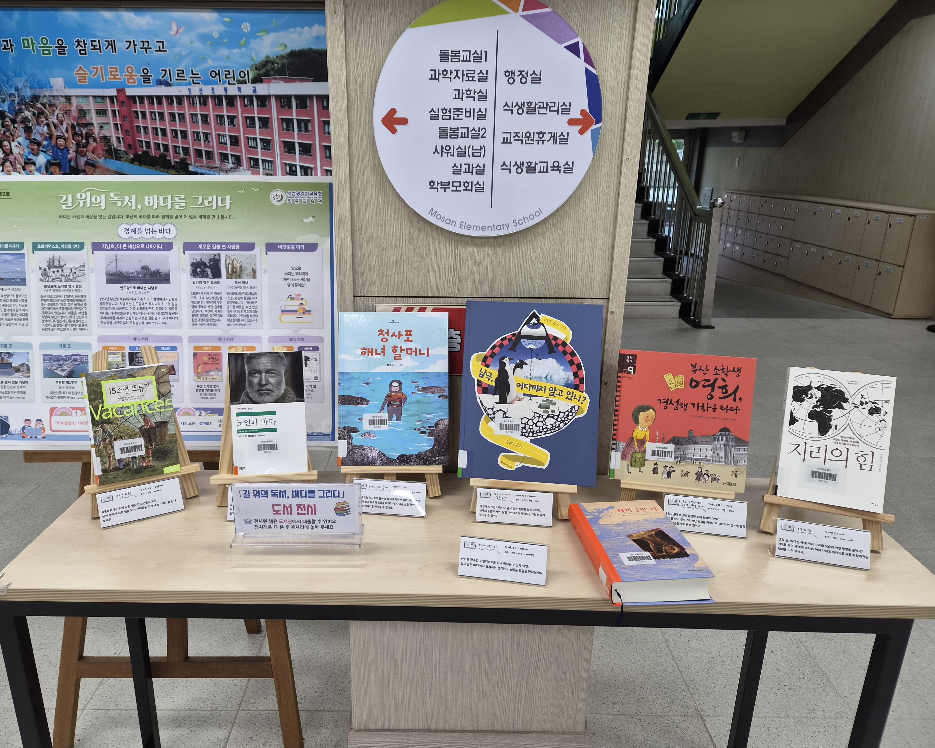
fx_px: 664
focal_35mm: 24
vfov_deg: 58.8
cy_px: 374
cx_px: 440
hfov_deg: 70.2
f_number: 1.8
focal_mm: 5.4
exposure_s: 1/120
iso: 100
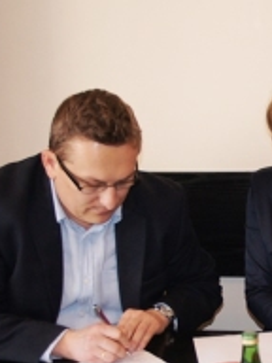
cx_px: 293
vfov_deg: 21.6
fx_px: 943
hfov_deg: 16.0
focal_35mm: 90
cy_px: 261
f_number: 4
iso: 800
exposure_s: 1/125
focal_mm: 24
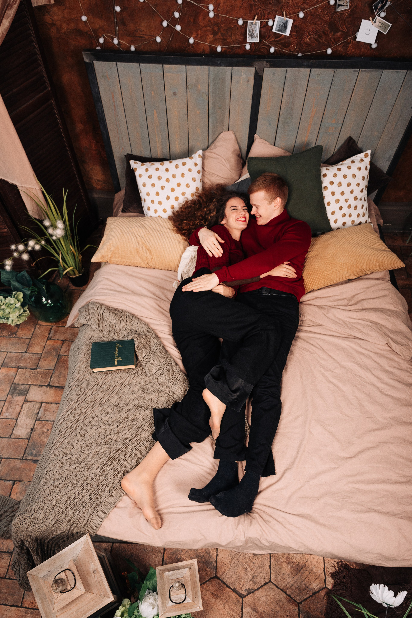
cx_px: 206
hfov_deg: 51.1
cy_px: 309
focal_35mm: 25
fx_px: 431
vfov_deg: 71.3
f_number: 4
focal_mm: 25.1
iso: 640
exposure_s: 1/200
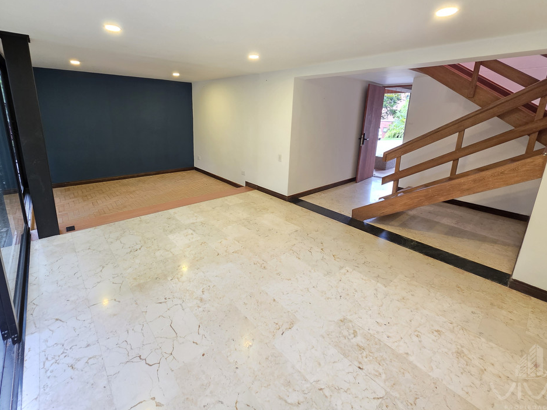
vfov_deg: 81.3
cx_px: 262
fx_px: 237
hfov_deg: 98.1
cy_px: 179
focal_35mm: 15
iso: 400
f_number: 1.9
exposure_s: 1/60
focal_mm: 2.2
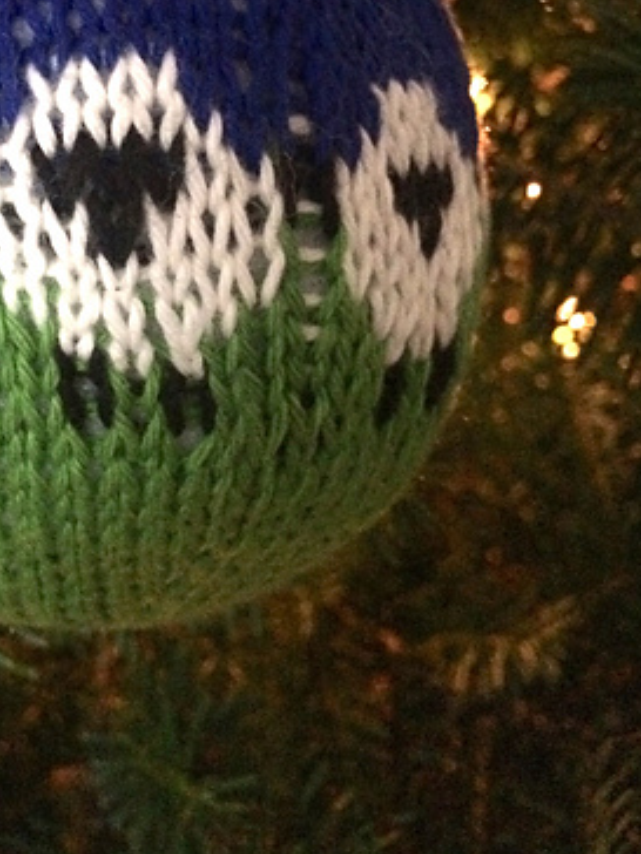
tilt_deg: -21.5
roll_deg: +9.8
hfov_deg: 28.1
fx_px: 1259
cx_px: 148
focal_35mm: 51
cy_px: 150
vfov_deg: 36.0
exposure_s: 1/15
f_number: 2.2
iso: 1000
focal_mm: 4.15
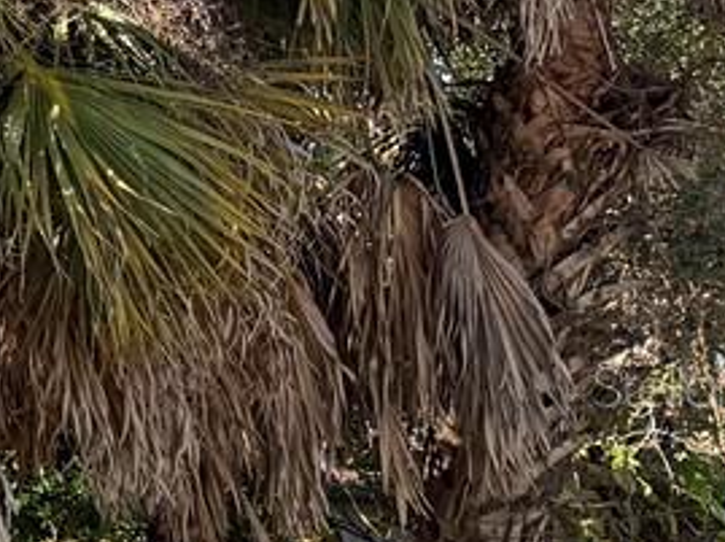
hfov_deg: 10.6
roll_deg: -1.9
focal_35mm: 143
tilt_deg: +4.1
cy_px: 386
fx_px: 2991
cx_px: -1310
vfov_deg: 10.3
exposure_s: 1/1060
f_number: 1.78
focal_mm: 6.76
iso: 100
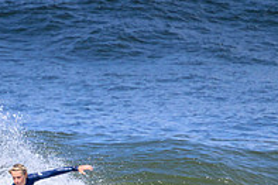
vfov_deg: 0.6
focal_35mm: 2361
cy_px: 228
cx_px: 45
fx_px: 18217
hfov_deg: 0.9
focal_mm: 800
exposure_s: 1/2000
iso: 1000
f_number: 11
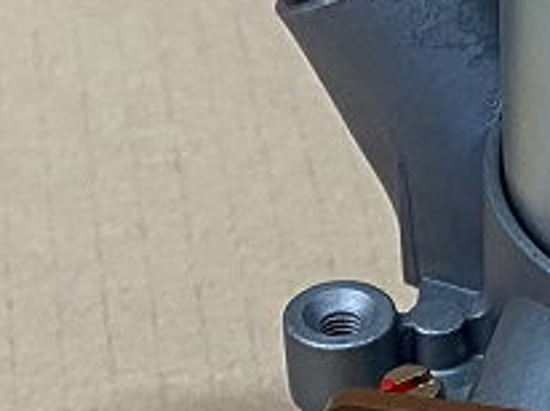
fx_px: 2428
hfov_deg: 12.7
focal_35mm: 153
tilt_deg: -36.1
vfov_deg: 9.7
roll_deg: -0.8
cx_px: 582
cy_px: 339
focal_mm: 4.25
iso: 250
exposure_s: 1/50
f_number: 1.8
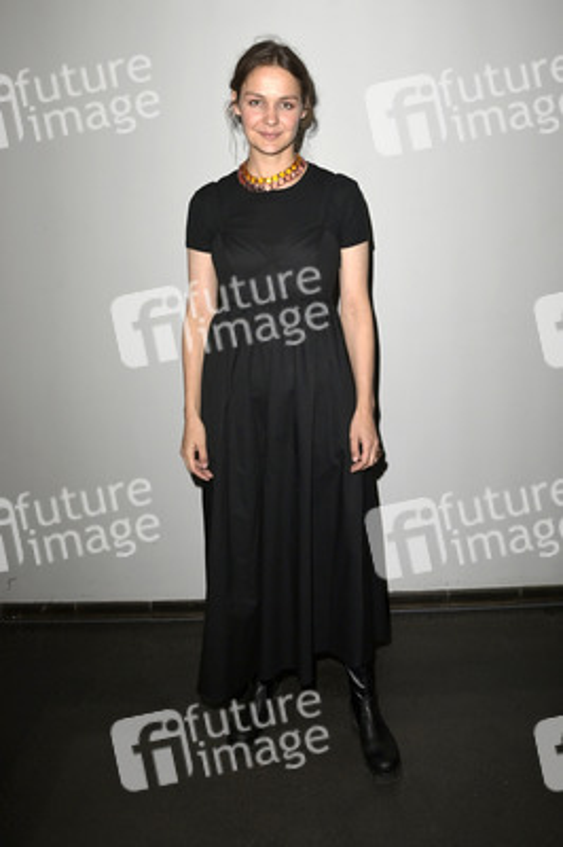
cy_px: 424
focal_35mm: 24
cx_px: 282
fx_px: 564
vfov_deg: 73.8
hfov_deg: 53.1
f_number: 4.5
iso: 400
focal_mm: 24
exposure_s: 1/250
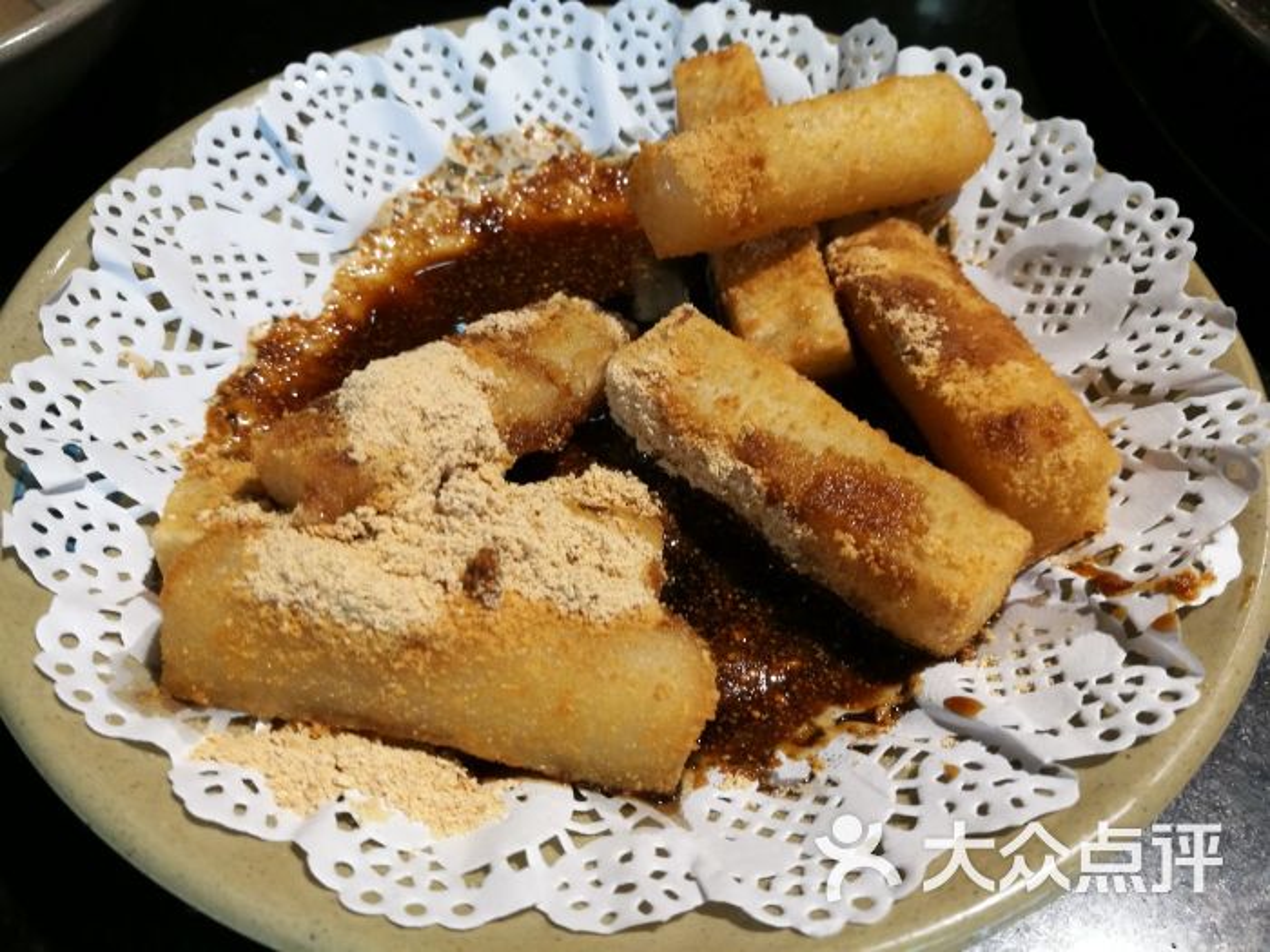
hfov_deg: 65.3
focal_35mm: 27
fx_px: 991
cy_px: 476
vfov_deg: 51.4
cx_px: 635
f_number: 2.2
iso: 125
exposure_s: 1/50
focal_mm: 4.5
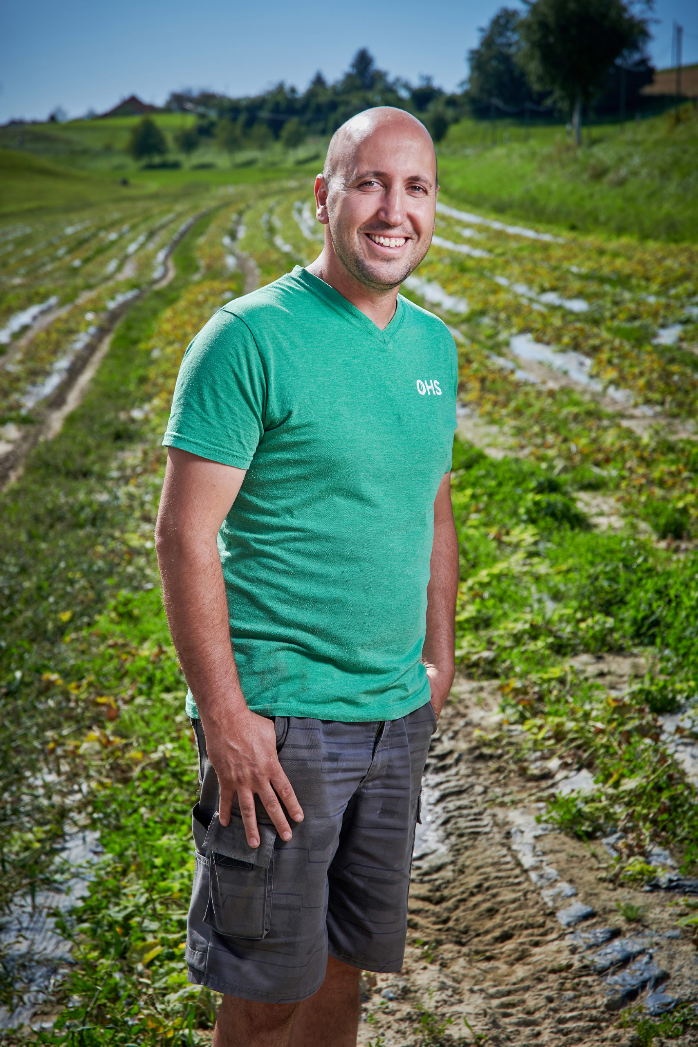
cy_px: 524
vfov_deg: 28.8
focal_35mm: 70
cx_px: 349
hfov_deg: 19.5
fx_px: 2035
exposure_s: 1/250
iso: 31
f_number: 5.6
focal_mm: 70
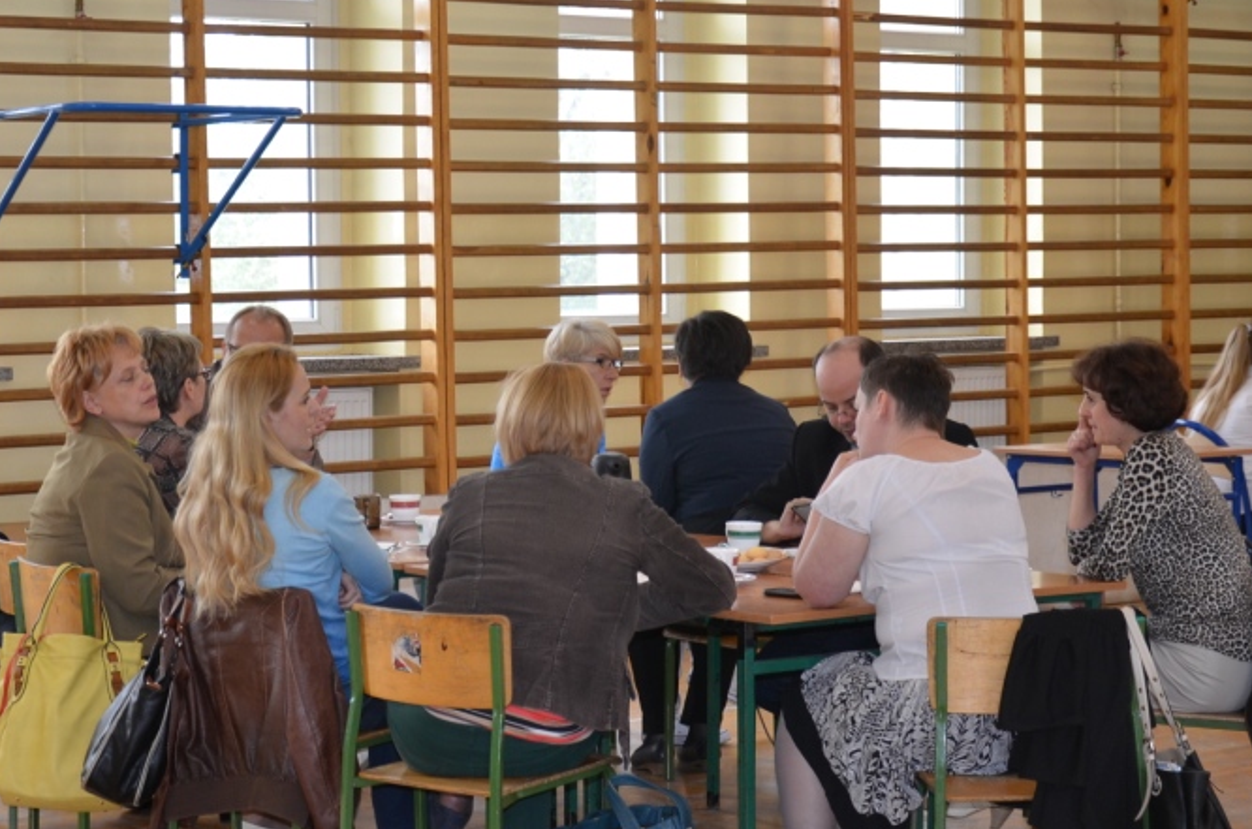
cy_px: 353
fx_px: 2803
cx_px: 466
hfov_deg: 25.1
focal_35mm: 81
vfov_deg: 16.8
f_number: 4.5
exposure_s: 1/60
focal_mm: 35
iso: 400
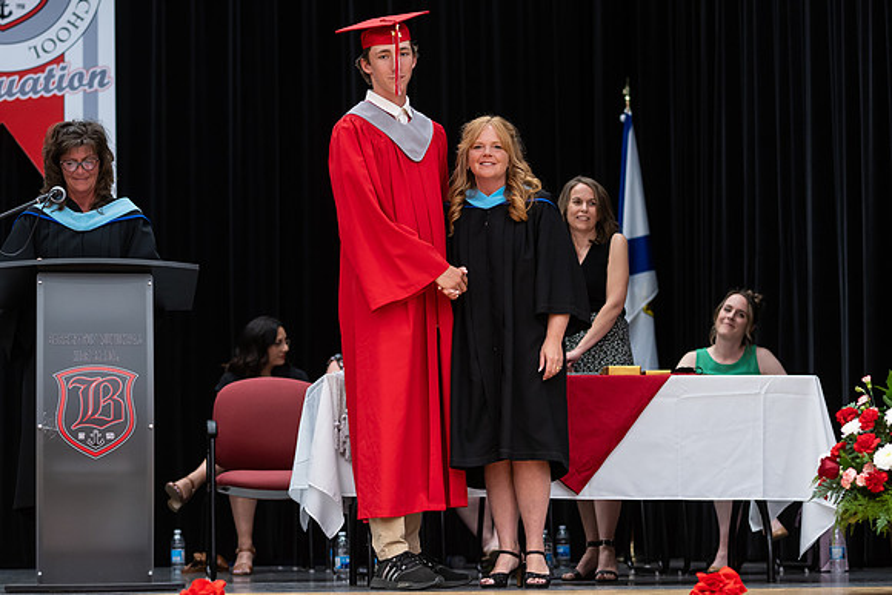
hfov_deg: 19.8
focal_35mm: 103
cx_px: 446
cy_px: 334
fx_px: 2559
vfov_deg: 13.3
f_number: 2.8
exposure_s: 1/200
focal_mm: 85
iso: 1000
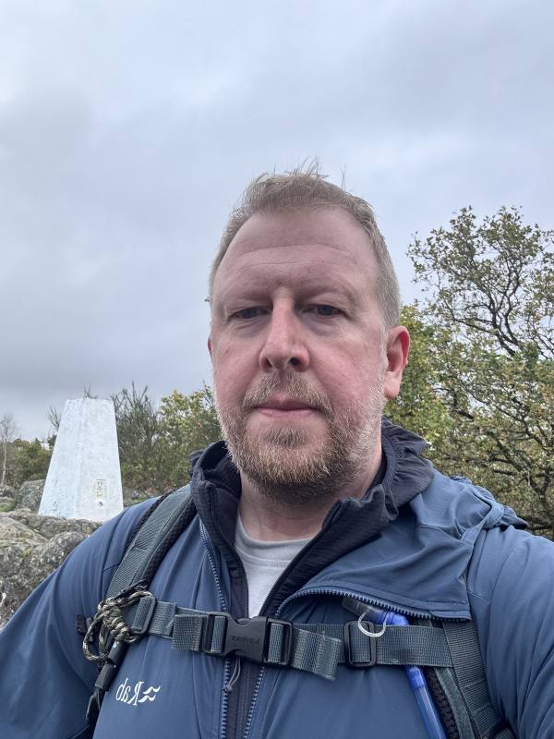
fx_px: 640
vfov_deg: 60.0
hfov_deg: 46.8
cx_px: 277
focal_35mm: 30
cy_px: 370
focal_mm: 2.69
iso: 25
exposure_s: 1/258
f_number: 1.9
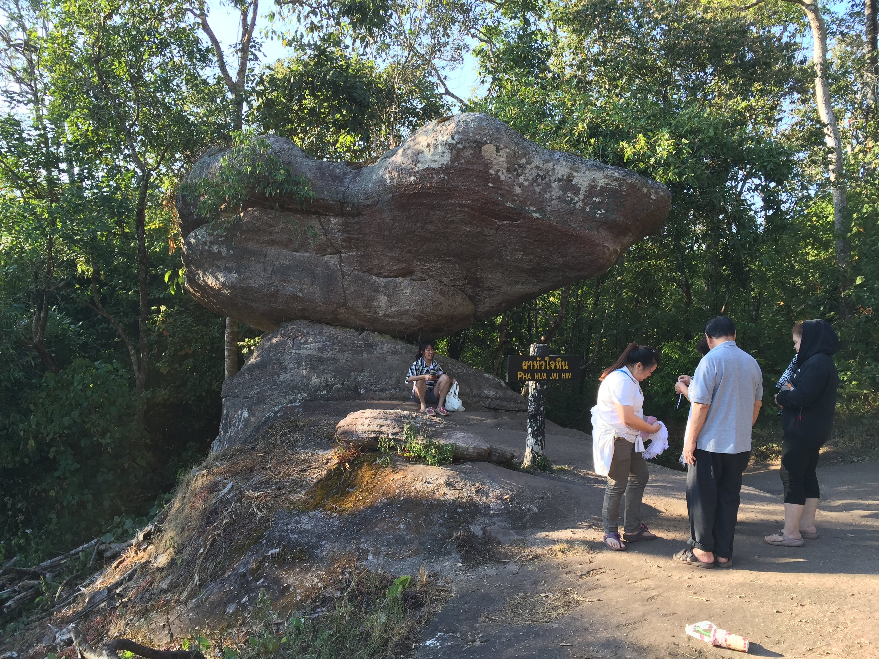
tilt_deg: -2.2
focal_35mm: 29
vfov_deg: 48.2
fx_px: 736
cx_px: 440
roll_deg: -2.3
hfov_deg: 61.7
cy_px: 330
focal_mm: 4.15
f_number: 2.2
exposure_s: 1/129
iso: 32
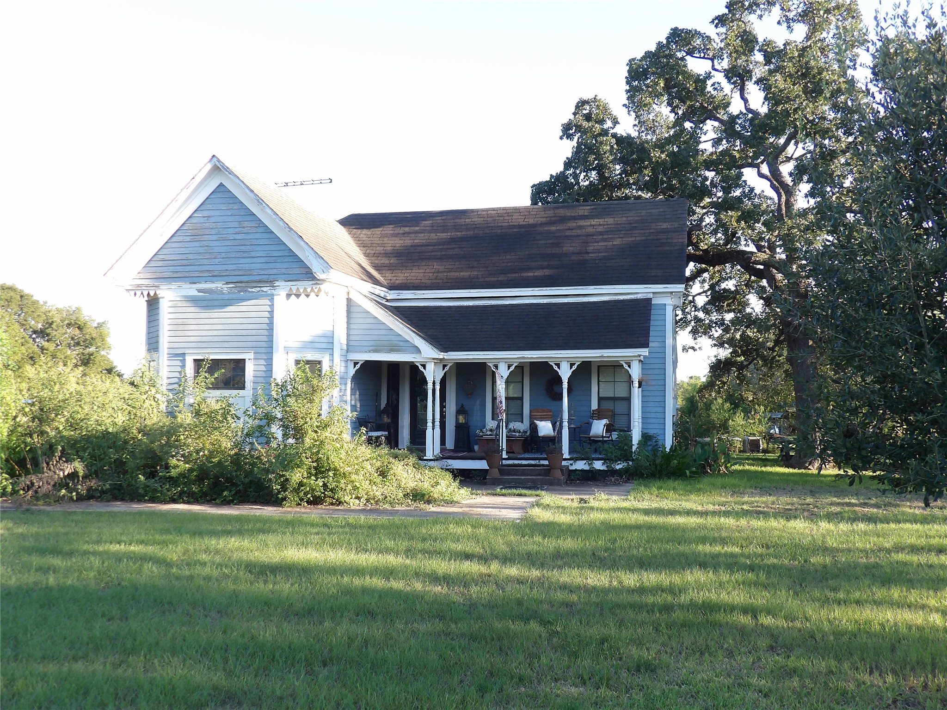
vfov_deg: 42.9
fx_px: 903
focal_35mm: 33
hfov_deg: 55.4
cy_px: 355
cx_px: 474
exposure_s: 1/98
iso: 100
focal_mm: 5.9
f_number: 3.6
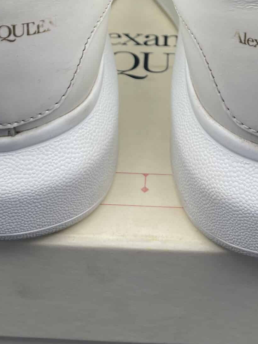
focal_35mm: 61
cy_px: 4
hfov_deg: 24.0
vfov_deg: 29.7
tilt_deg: -35.3
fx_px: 606
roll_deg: +1.0
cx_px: 159
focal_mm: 5.1
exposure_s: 1/786
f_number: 1.6
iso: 50
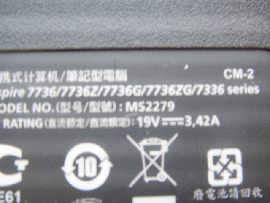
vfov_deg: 36.8
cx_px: 135
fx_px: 304
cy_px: 102
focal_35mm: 39
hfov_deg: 47.9
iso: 63
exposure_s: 1/2
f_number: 3.5
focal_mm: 6.6
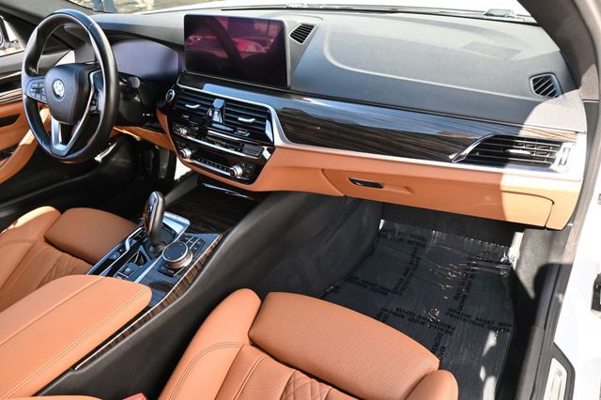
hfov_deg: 66.0
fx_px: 463
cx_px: 300
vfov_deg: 46.7
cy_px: 200
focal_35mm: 28
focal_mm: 18.5
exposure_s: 1/250
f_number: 4
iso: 280
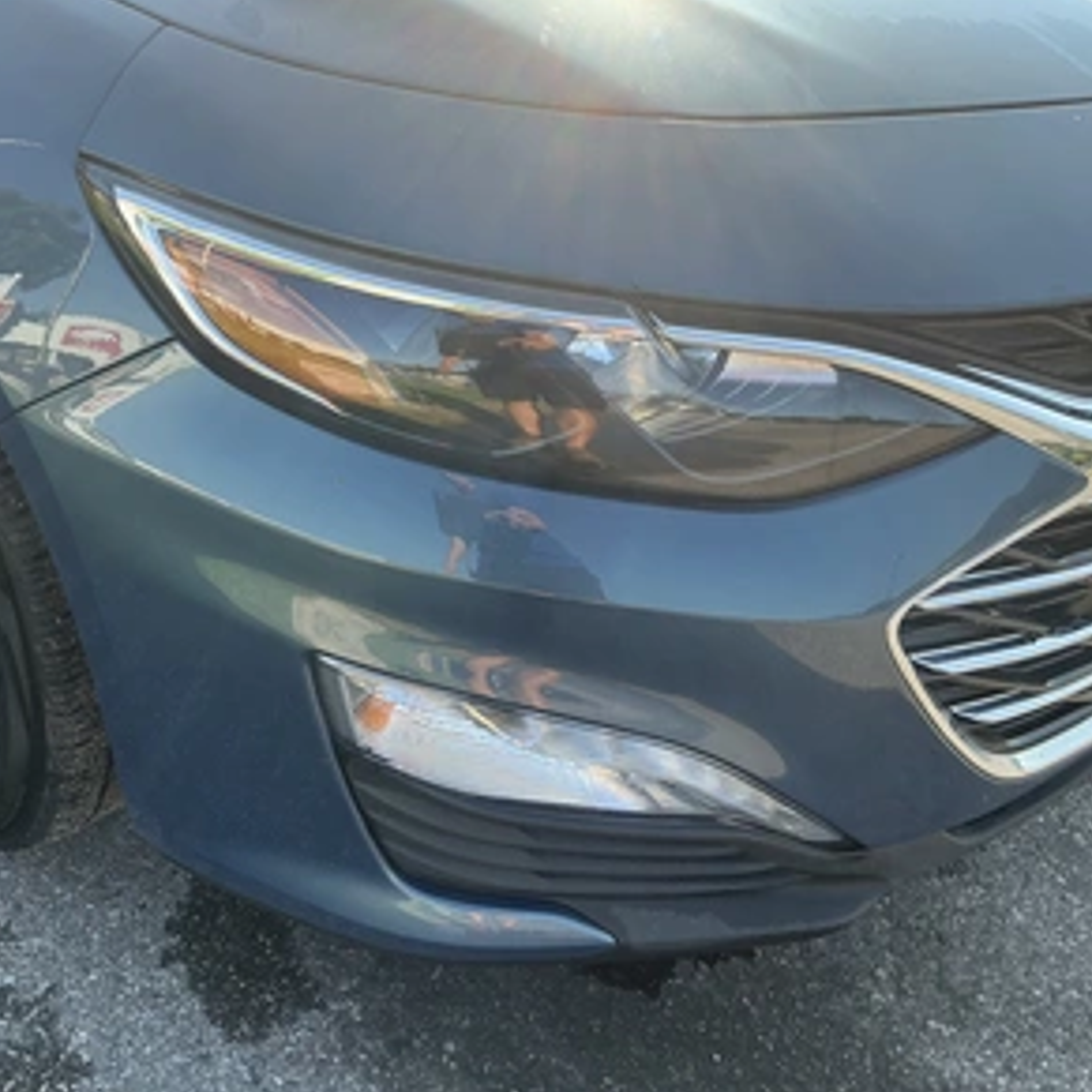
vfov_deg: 48.4
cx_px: 465
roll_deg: -3.4
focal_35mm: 34
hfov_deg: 48.3
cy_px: 537
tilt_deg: -30.0
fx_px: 1213
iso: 25
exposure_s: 1/310
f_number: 1.8
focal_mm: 3
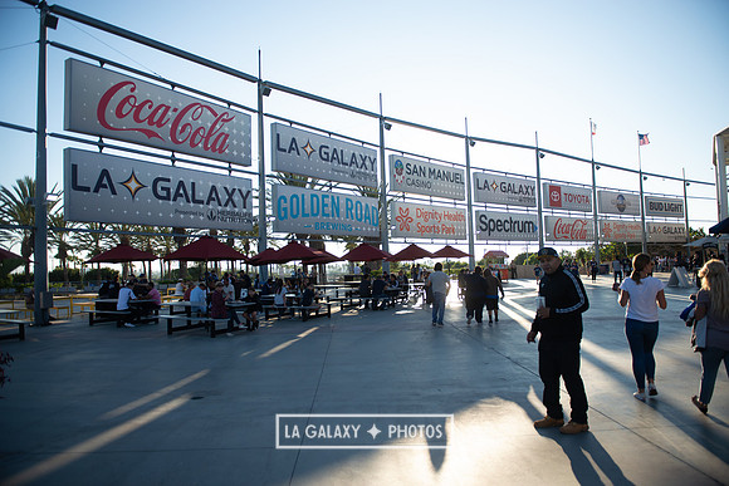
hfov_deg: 73.7
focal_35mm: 24
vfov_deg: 53.2
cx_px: 364
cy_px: 243
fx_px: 486
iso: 200
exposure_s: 1/1600
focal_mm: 24
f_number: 2.8
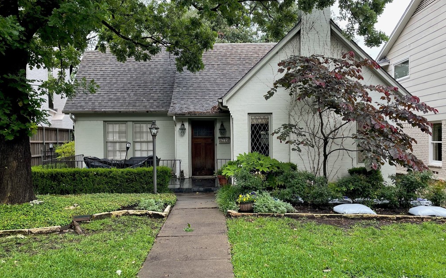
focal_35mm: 28
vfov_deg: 44.4
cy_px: 117
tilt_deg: -1.2
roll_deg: +0.2
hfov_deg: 66.5
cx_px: 223
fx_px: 340
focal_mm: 4.2
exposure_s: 1/477
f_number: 1.6
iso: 32
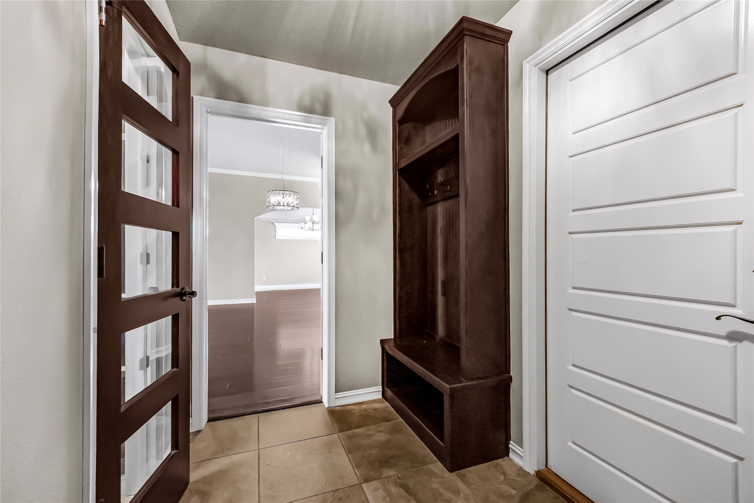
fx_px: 293
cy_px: 252
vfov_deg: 81.3
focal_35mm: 14
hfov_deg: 104.2
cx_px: 377
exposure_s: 1/60
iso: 12800
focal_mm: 14
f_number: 6.3
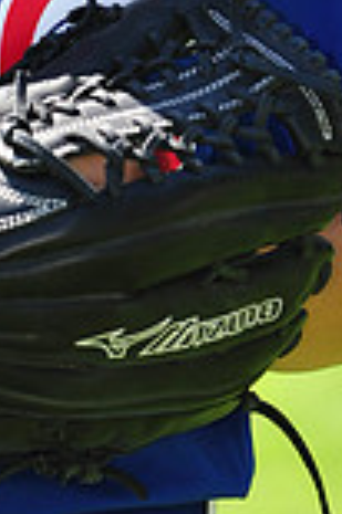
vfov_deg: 3.0
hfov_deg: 2.0
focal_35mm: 691
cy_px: -342
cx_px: -76
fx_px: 9868
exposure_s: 1/320
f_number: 5.6
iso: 200
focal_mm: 185
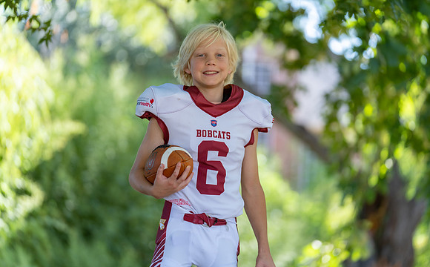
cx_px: 220
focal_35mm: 152
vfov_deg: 8.6
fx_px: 1782
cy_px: 124
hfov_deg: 13.8
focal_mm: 146
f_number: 2.8
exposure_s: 1/320
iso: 125
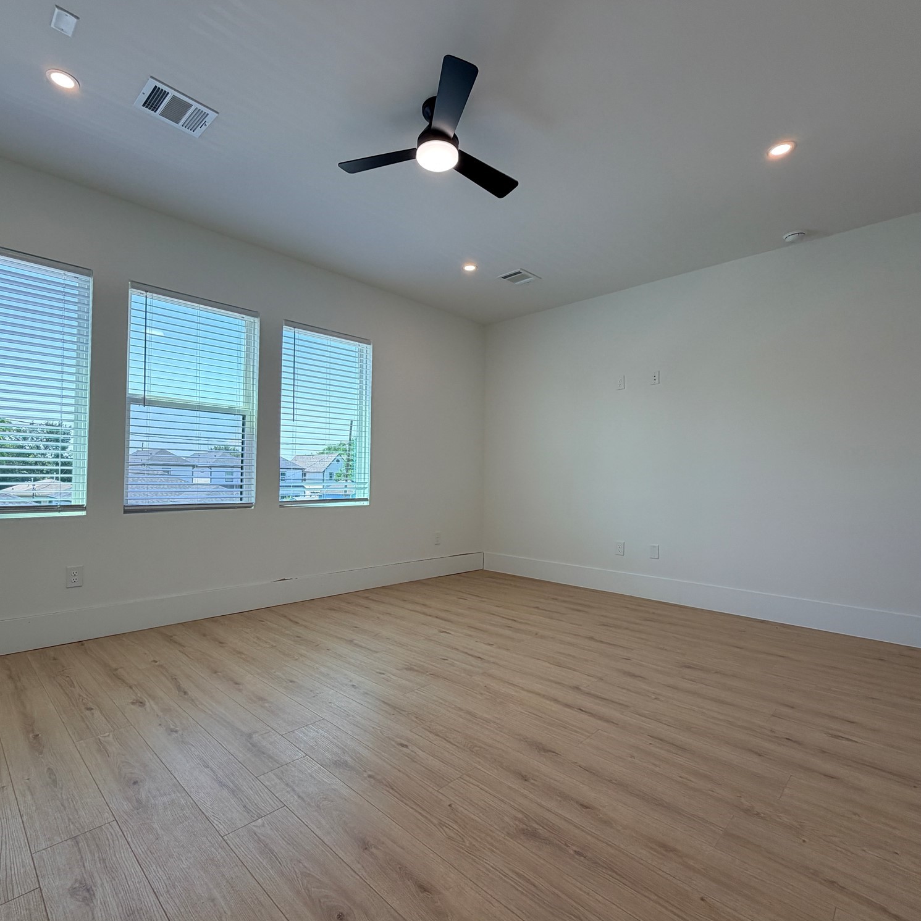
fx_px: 512
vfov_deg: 84.0
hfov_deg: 83.8
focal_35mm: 17
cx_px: 425
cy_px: 469
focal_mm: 2.22
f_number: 2.2
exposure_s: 1/173
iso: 40
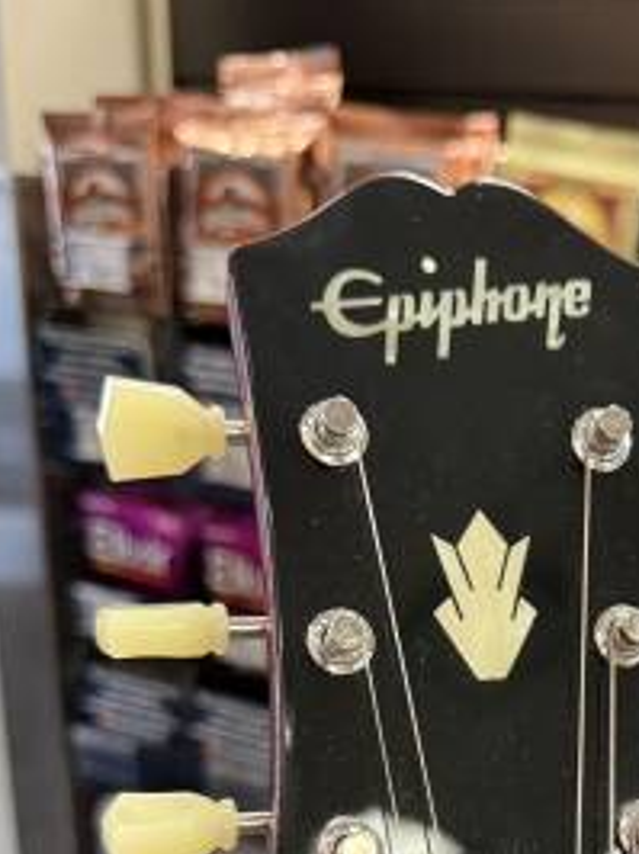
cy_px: 774
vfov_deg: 37.7
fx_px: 1159
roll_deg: -3.3
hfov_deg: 29.6
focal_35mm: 47
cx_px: 568
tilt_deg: -24.1
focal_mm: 6.76
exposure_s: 1/60
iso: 500
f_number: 1.78
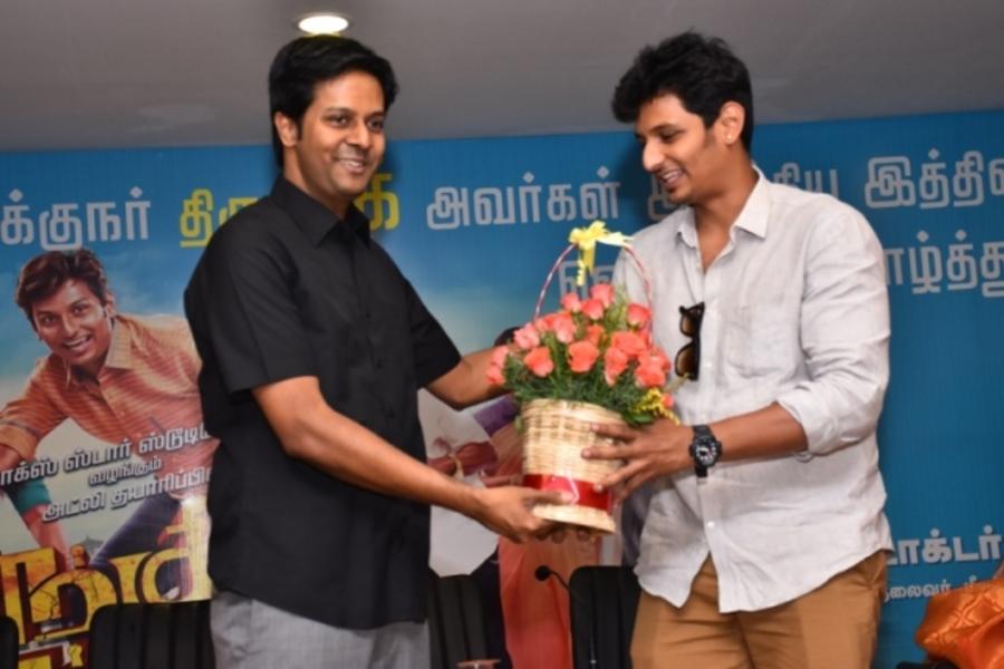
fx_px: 1757
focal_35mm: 63
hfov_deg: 31.9
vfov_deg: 21.6
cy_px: 334
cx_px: 502
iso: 640
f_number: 5.6
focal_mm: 42
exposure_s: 1/125
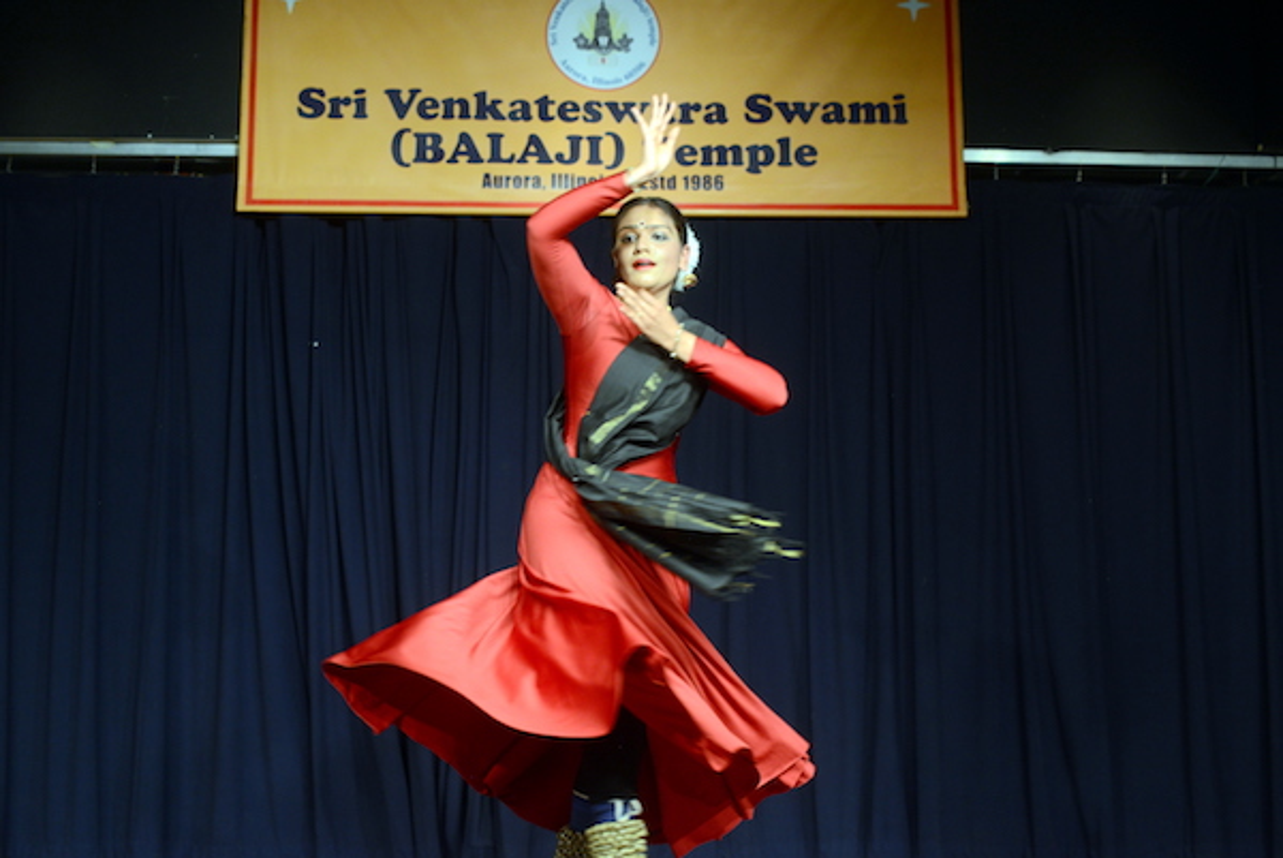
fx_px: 2496
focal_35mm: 70
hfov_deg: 28.8
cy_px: 429
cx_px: 642
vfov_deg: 19.5
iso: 1250
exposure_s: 1/160
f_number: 6.3
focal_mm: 70
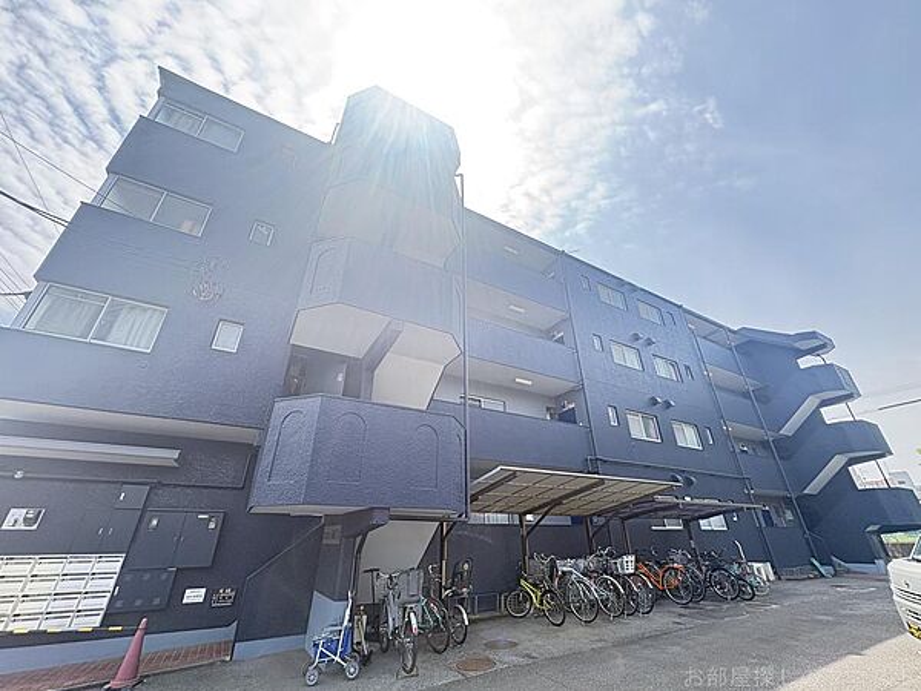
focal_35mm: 14
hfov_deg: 102.1
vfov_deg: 85.7
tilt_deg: +29.3
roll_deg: +1.6
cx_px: 460
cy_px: 346
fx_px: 372
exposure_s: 1/255
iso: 64
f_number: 2.2
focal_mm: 2.22
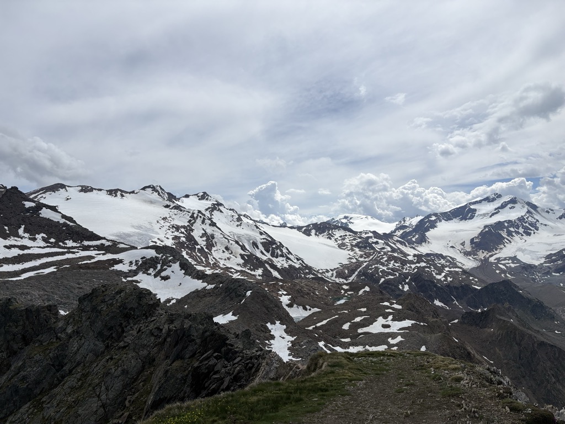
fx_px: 424
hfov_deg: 67.3
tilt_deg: +3.7
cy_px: 212
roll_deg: +0.9
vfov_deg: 53.1
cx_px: 282
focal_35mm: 26
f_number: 1.6
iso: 50
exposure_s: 1/14493
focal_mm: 5.96
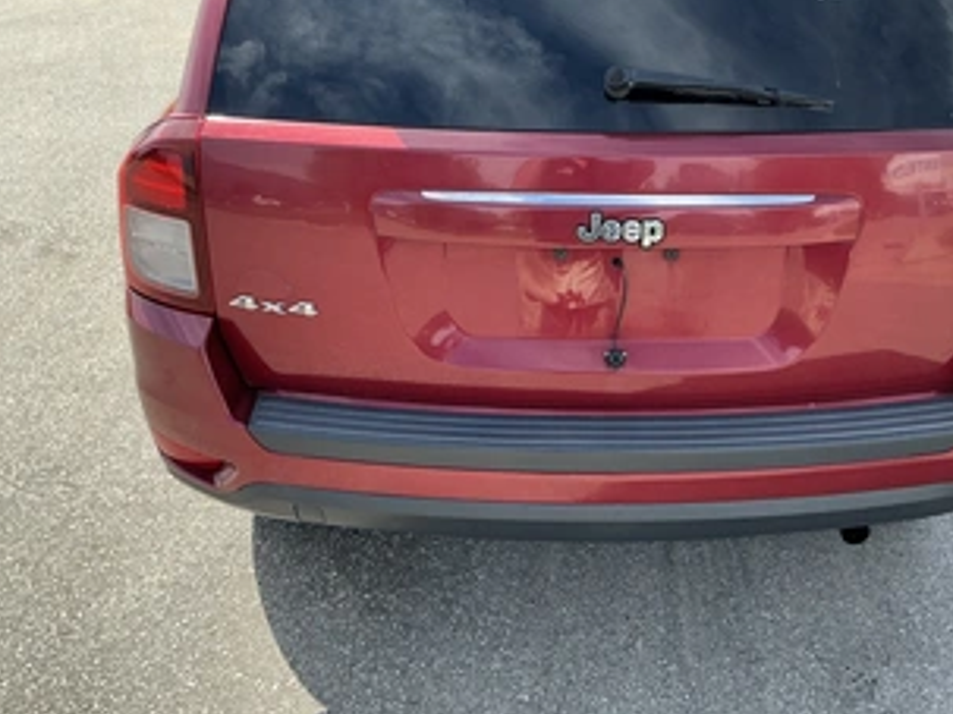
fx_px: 1018
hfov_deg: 49.8
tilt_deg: -30.2
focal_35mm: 37
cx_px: 579
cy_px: 359
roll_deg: +0.8
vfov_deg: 38.6
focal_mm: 3
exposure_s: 1/491
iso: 25
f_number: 1.8
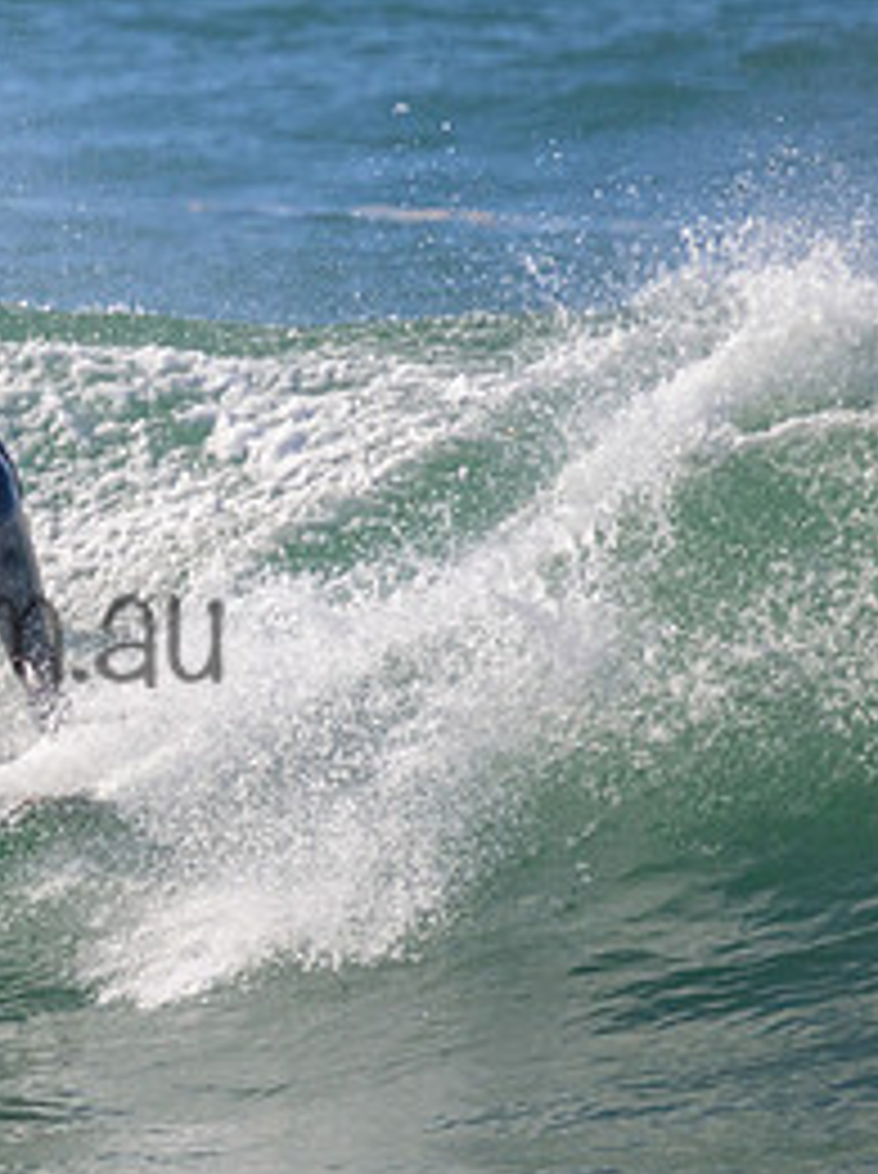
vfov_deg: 1.2
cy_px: 578
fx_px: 58074
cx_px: -252
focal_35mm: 1713
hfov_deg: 0.9
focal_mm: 800
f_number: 11
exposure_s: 1/2000
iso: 1250
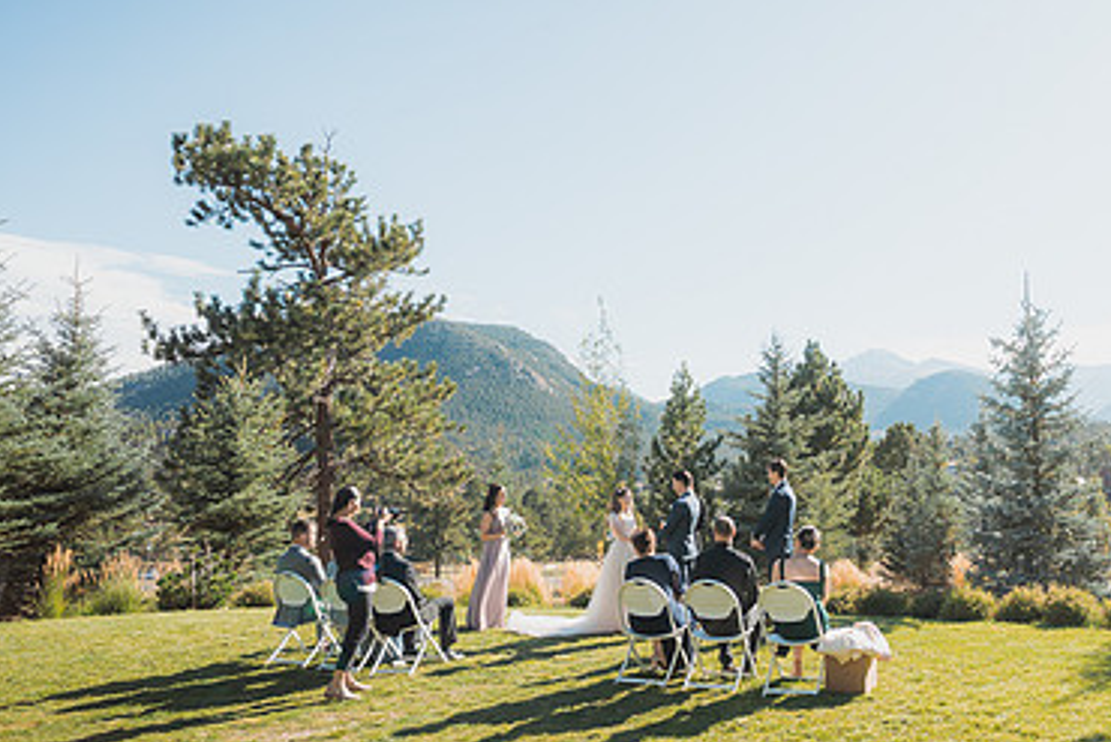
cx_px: 772
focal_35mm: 29
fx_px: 895
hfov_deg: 61.5
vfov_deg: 44.8
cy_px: 305
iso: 200
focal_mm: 18
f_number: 2.8
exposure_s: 1/1600
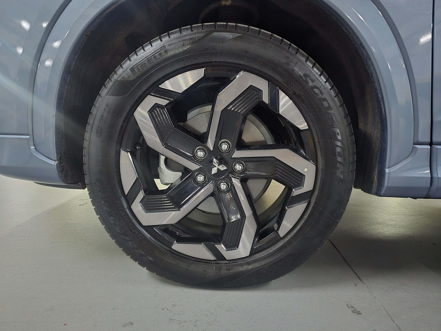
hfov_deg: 73.9
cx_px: 220
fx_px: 293
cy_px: 166
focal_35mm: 23
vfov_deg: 58.9
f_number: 1.7
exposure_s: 1/24
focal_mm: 6.3
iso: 2500
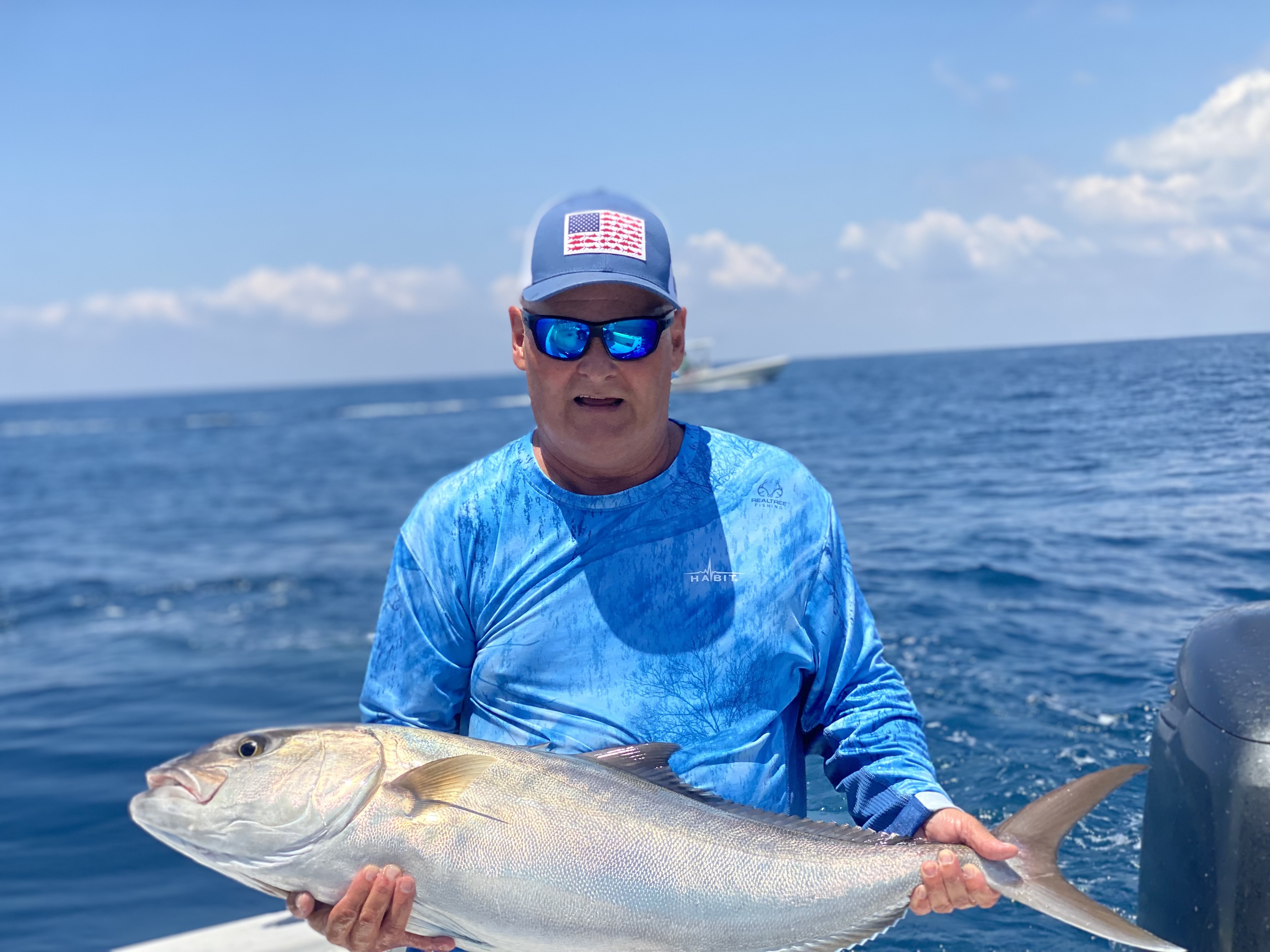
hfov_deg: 36.8
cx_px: 635
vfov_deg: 28.0
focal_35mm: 52
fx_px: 1908
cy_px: 476
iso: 20
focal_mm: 6
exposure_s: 1/2083
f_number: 2
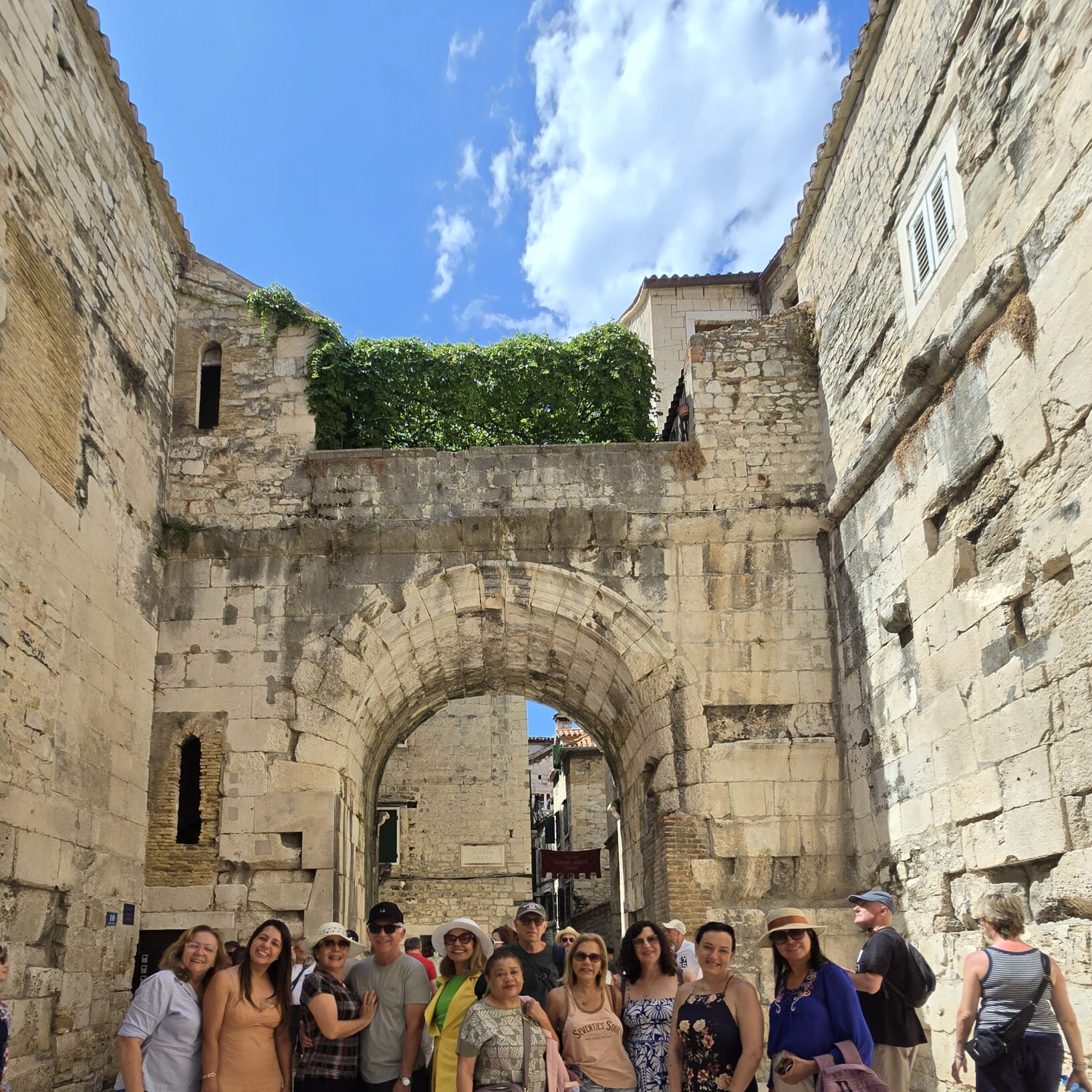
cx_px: 487
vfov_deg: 73.4
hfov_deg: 80.4
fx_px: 642
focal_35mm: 18
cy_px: 854
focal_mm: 2.2
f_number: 2.2
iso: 50
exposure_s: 1/2010
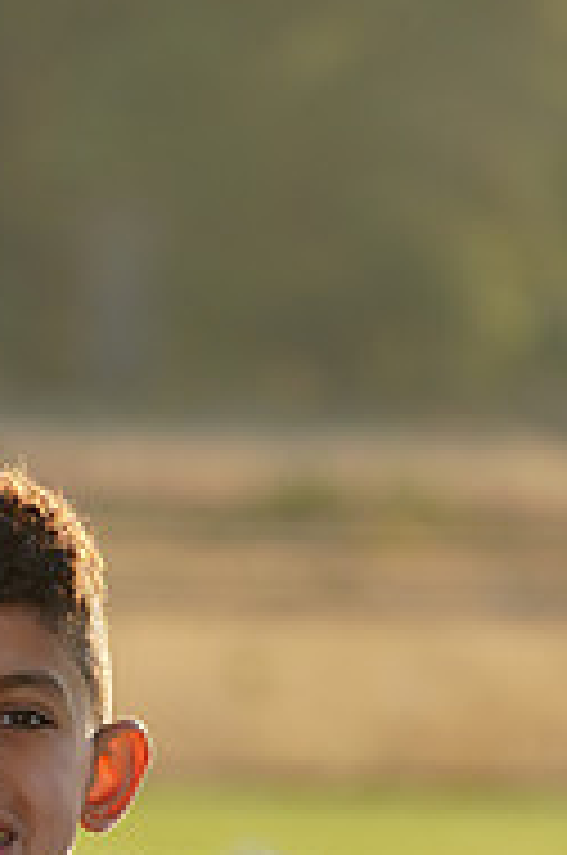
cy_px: 1287
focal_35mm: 612
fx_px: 14510
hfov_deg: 2.2
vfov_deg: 3.4
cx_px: -135
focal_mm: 200
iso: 100
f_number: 5.6
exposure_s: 1/250
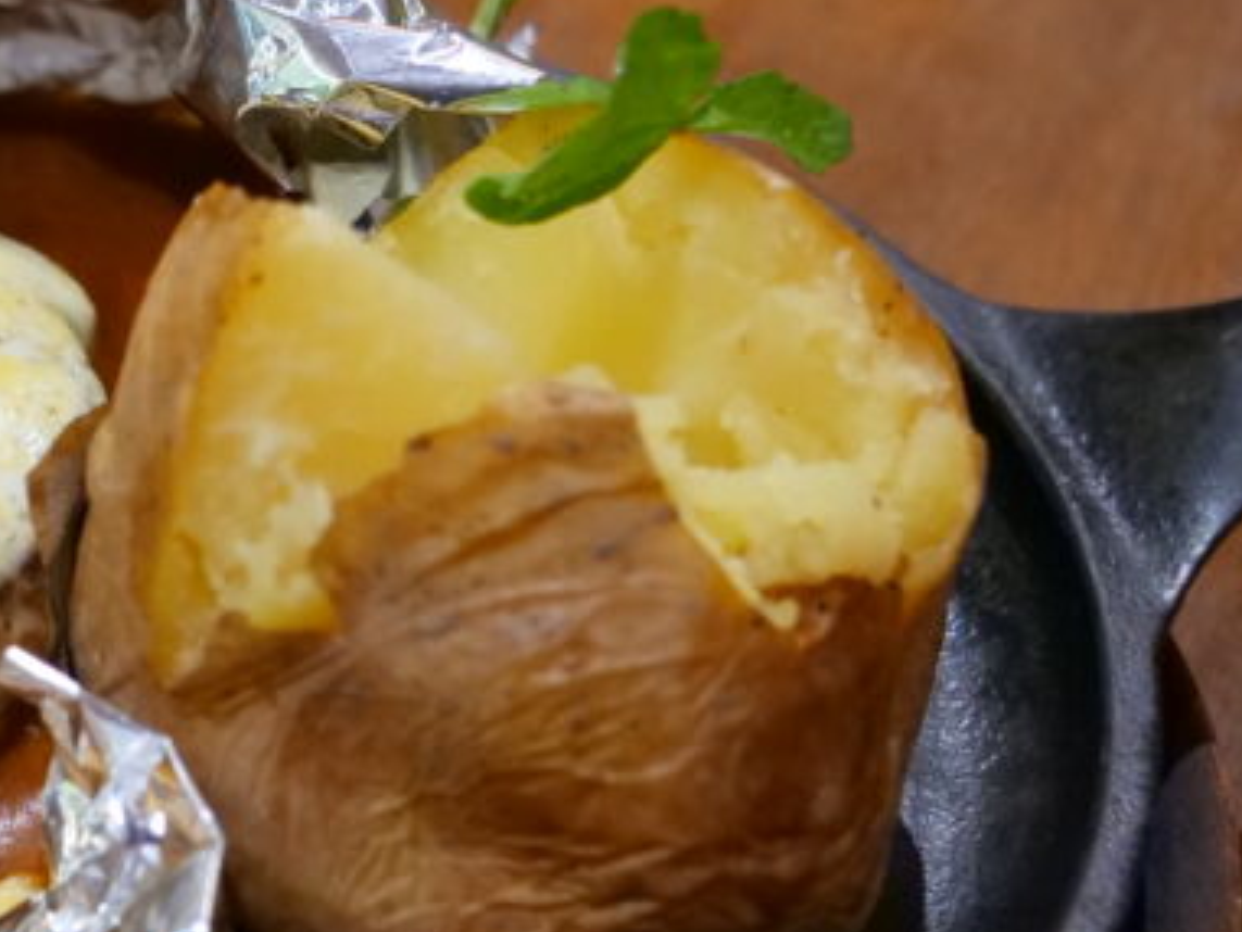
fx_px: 3087
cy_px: 407
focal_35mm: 86
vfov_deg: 17.2
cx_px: -62
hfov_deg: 21.8
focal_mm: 16
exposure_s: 1/60
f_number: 3
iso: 1600
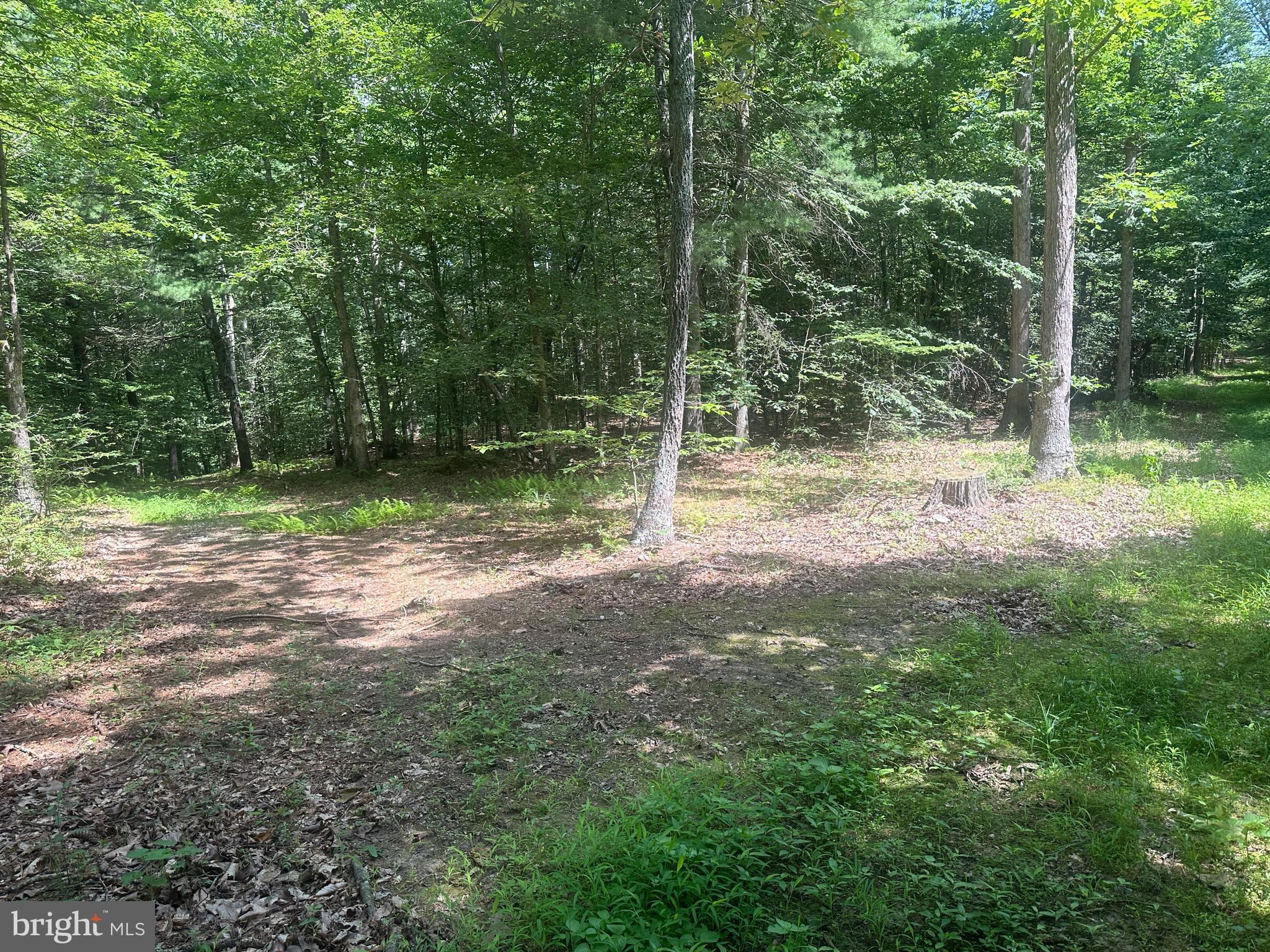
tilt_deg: -7.3
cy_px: 476
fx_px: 881
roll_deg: +2.5
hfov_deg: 71.6
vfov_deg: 56.8
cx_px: 635
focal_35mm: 24
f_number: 1.78
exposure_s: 1/426
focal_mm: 6.86
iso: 80
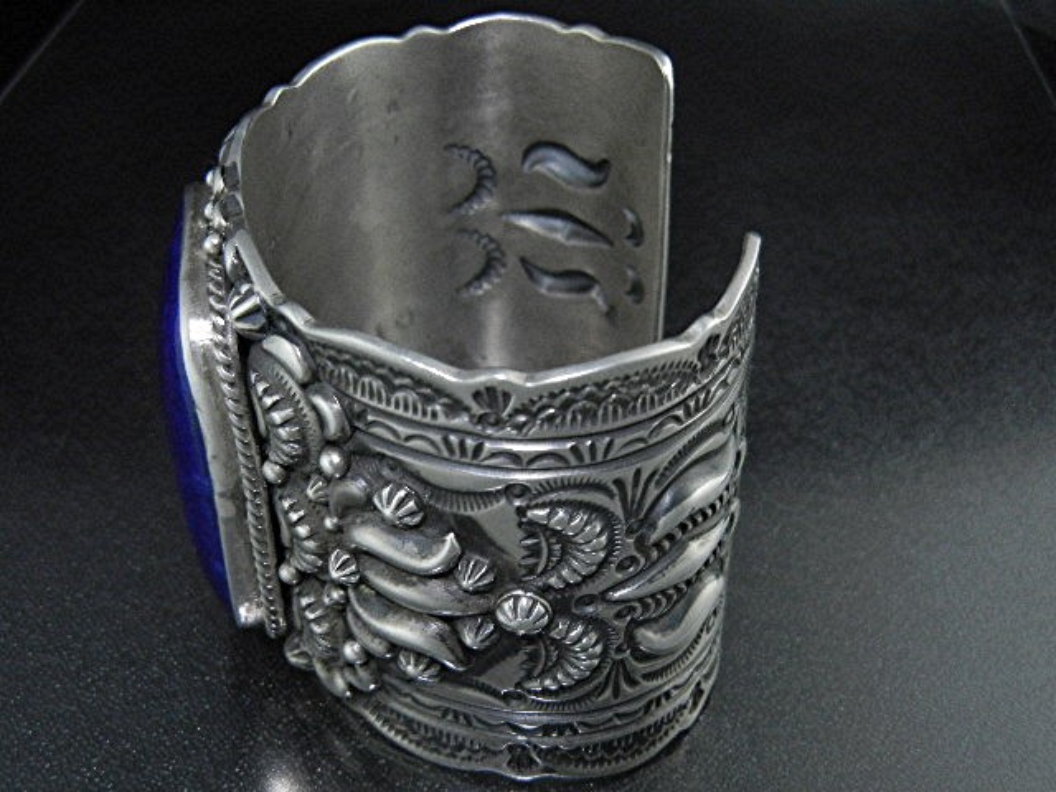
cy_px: 396
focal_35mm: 45
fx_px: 1373
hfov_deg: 42.1
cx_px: 528
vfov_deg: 32.2
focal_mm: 8.1
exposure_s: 1/30
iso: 800
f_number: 7.6
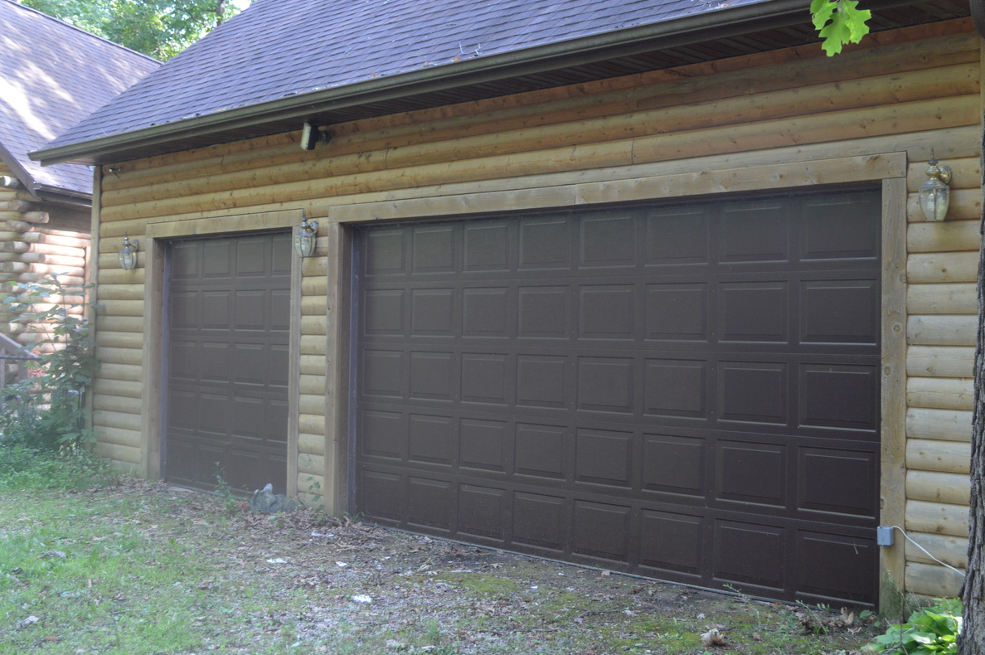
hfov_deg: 47.1
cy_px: 278
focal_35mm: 41
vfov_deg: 32.5
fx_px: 1121
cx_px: 595
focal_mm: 20
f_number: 4
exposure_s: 1/60
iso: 400
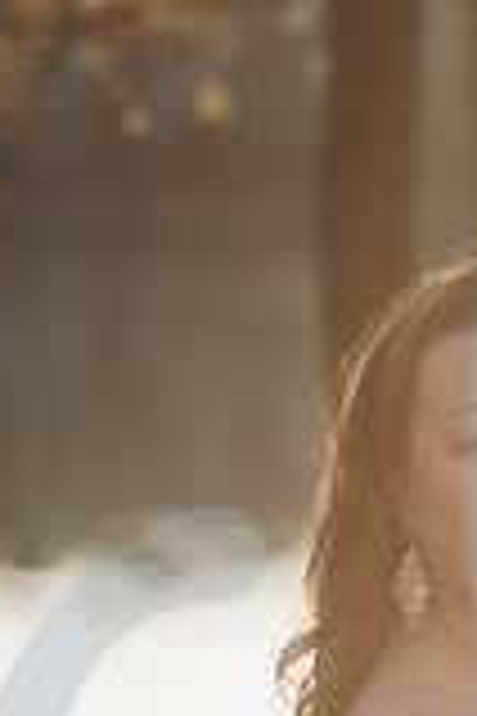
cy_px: 869
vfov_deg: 8.5
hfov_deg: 5.7
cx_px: 616
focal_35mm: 240
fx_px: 4770
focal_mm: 85
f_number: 2.8
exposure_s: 1/200
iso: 100
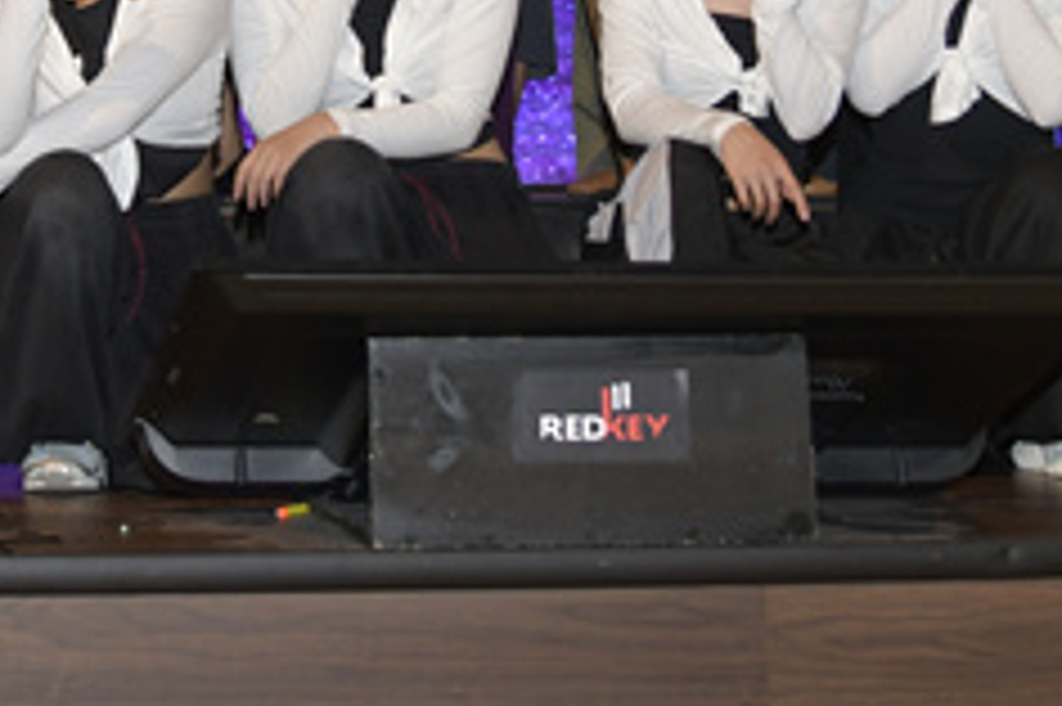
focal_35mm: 129
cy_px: -375
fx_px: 3803
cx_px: 166
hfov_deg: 15.8
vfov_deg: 10.2
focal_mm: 38
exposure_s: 1/160
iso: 800
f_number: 4
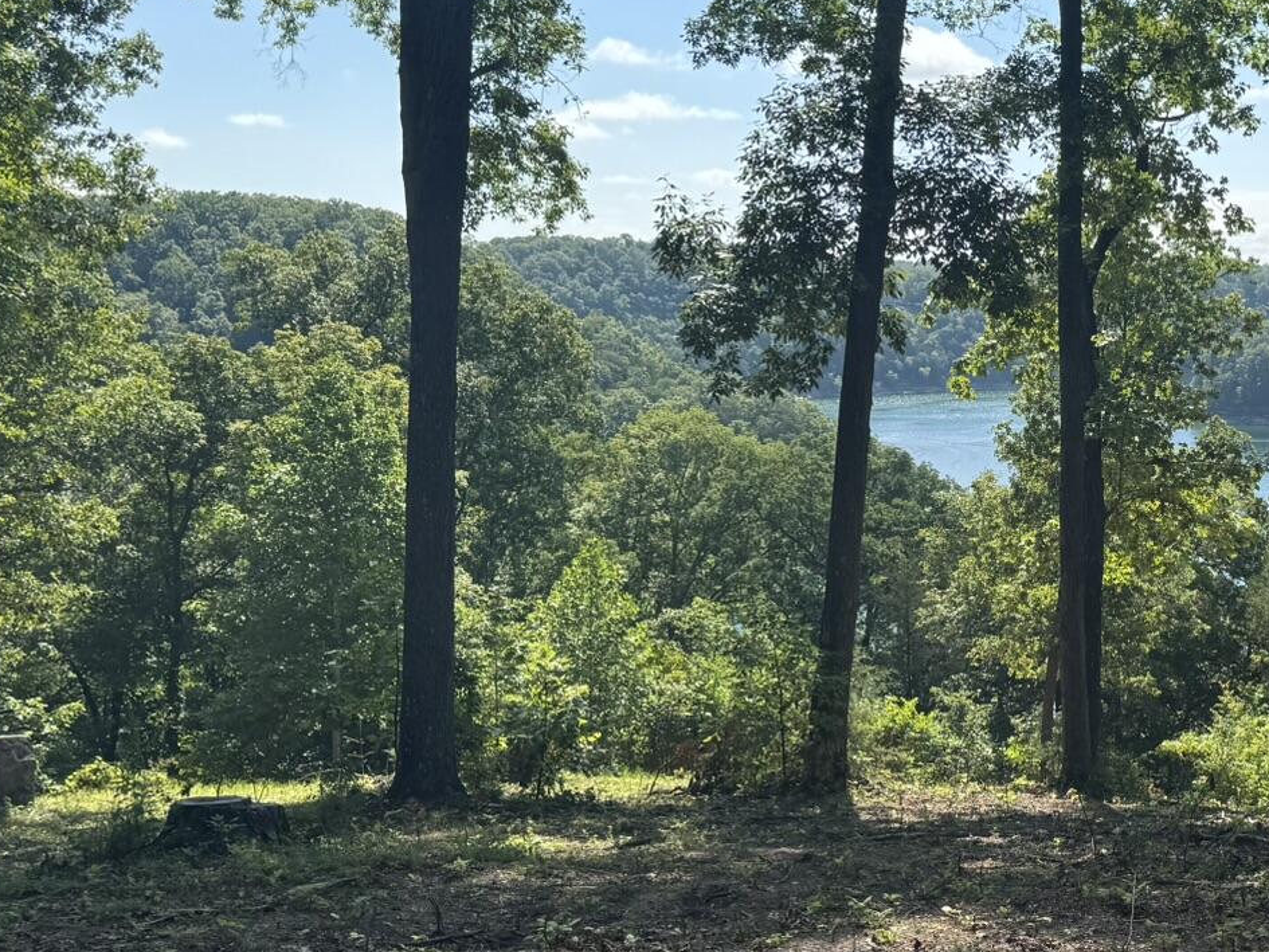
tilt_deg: -4.6
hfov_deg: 35.0
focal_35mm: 52
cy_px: 436
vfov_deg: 28.0
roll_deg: +0.1
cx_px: 1101
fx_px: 1907
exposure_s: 1/1923
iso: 80
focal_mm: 6.76
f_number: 1.78
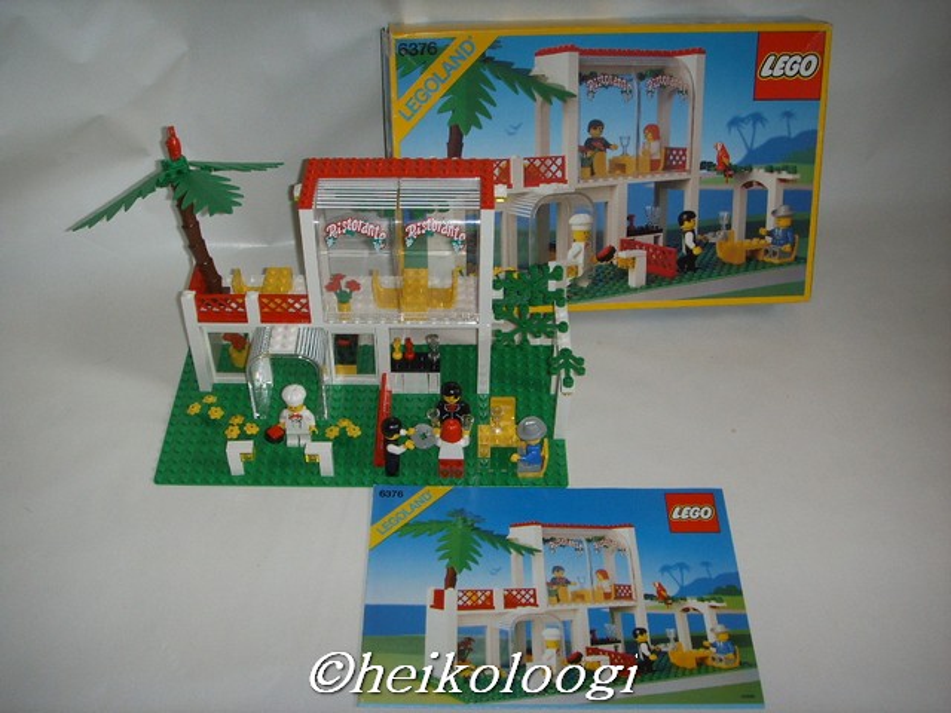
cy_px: 356
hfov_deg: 47.9
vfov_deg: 36.8
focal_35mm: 39
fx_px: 1071
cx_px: 476
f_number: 3.5
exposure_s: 1/45
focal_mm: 6.6
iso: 100
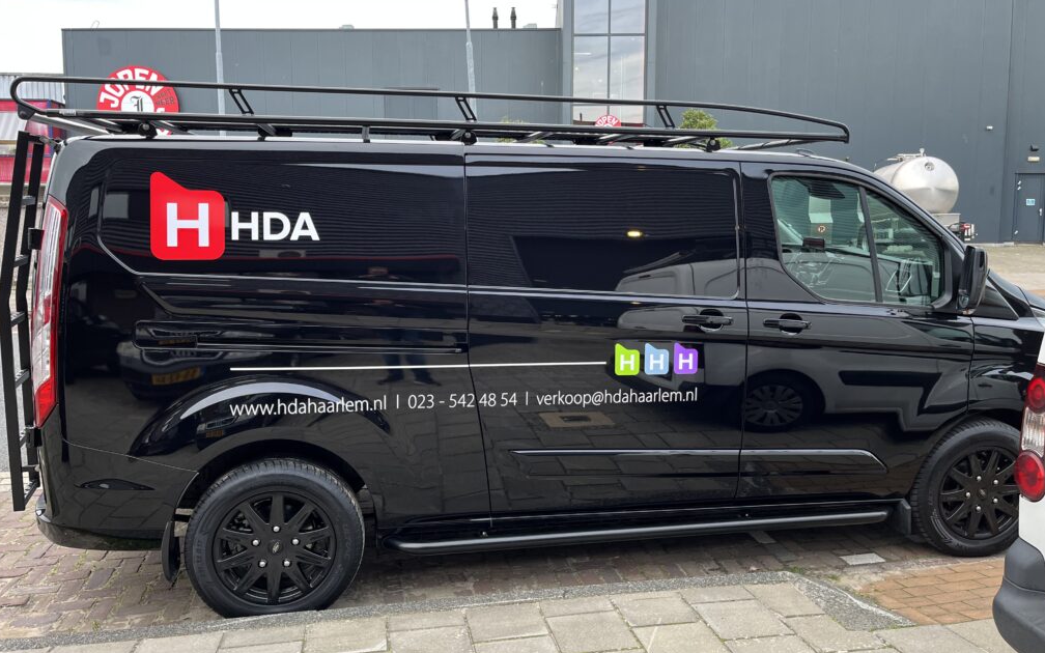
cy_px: 307
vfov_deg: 44.5
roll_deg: +0.7
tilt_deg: -5.8
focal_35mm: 28
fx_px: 797
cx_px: 521
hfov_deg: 66.5
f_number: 1.6
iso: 100
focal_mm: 5.1
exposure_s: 1/121
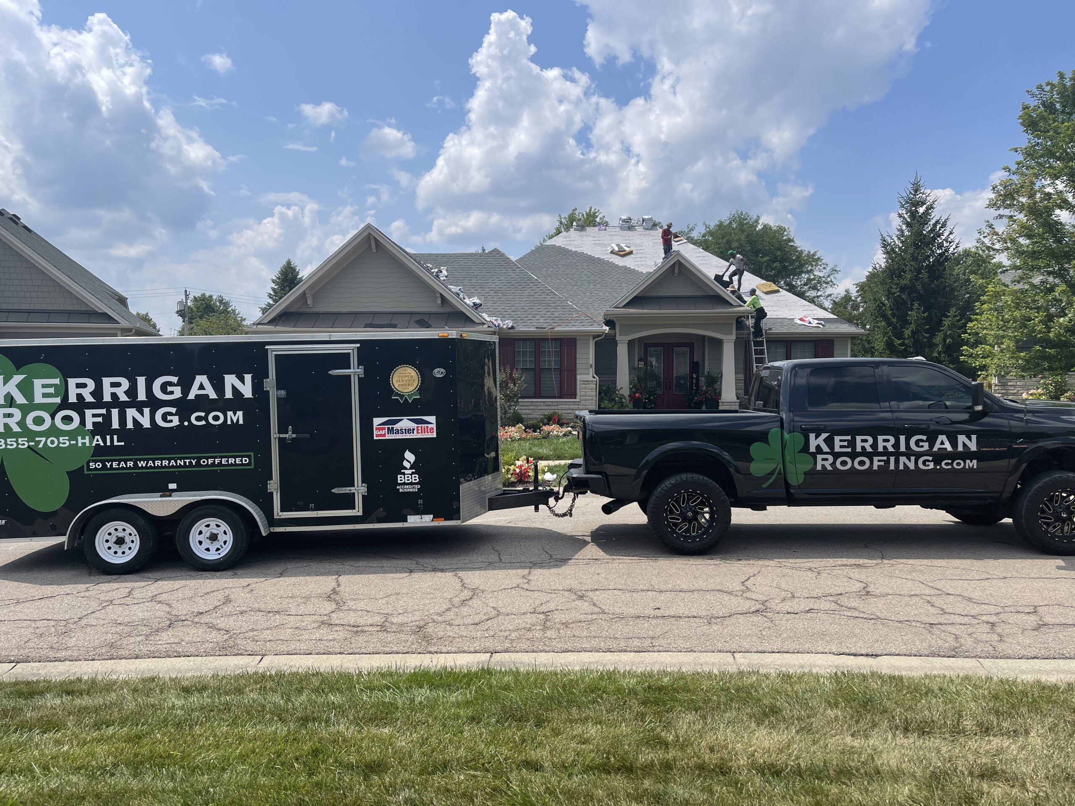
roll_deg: +0.5
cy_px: 403
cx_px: 538
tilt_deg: -3.8
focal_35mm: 26
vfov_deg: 53.1
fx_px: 807
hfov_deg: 67.3
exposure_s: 1/4717
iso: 32
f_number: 1.6
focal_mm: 5.1
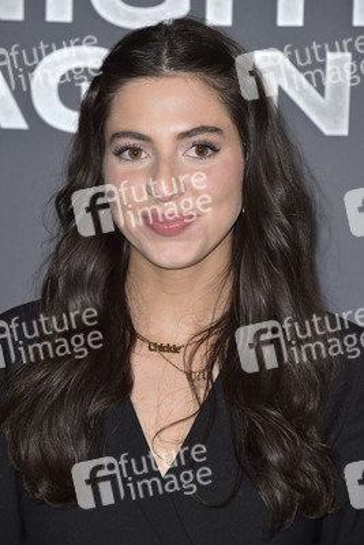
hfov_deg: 7.2
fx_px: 2879
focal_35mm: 190
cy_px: 272
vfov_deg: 10.8
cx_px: 182
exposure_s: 1/250
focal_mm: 190
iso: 400
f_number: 6.3
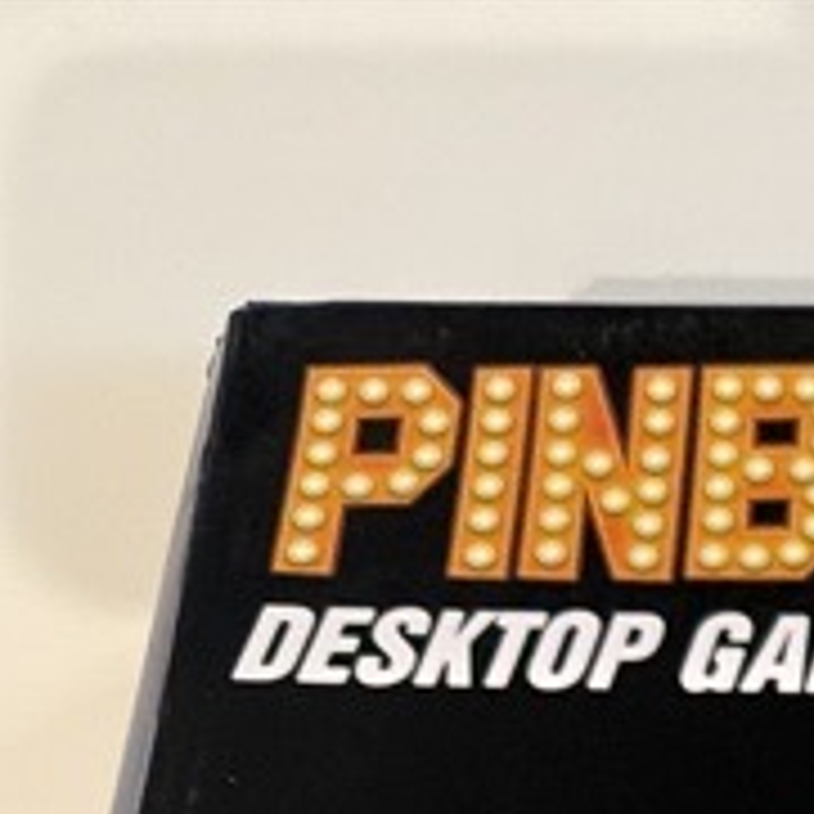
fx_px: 2501
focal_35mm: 94
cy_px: 1345
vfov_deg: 16.3
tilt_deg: -69.7
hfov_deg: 15.3
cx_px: 1565
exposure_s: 1/40
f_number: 1.78
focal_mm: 6.76
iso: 640
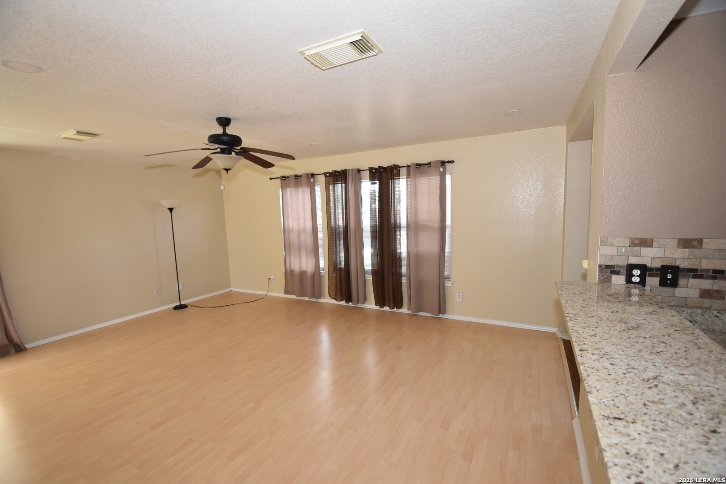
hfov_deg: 100.4
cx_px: 363
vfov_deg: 77.3
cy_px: 242
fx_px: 302
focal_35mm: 15
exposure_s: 1/125
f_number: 4
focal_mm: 10
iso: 800
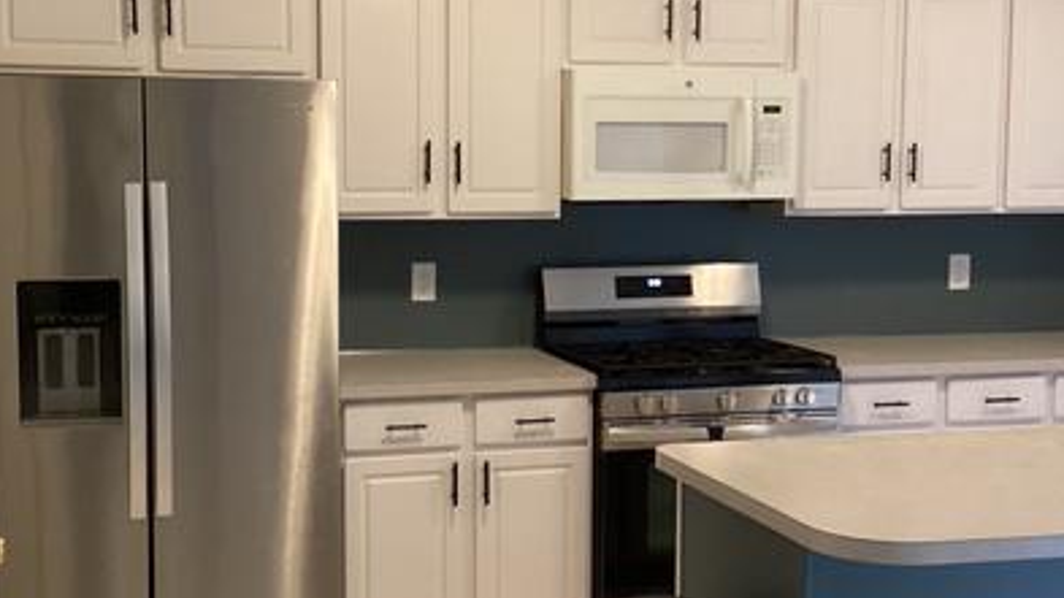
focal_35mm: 55
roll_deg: -3.3
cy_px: 295
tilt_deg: -5.2
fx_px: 1552
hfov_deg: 37.8
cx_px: 512
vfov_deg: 21.8
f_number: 2.4
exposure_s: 1/40
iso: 320
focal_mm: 3.3
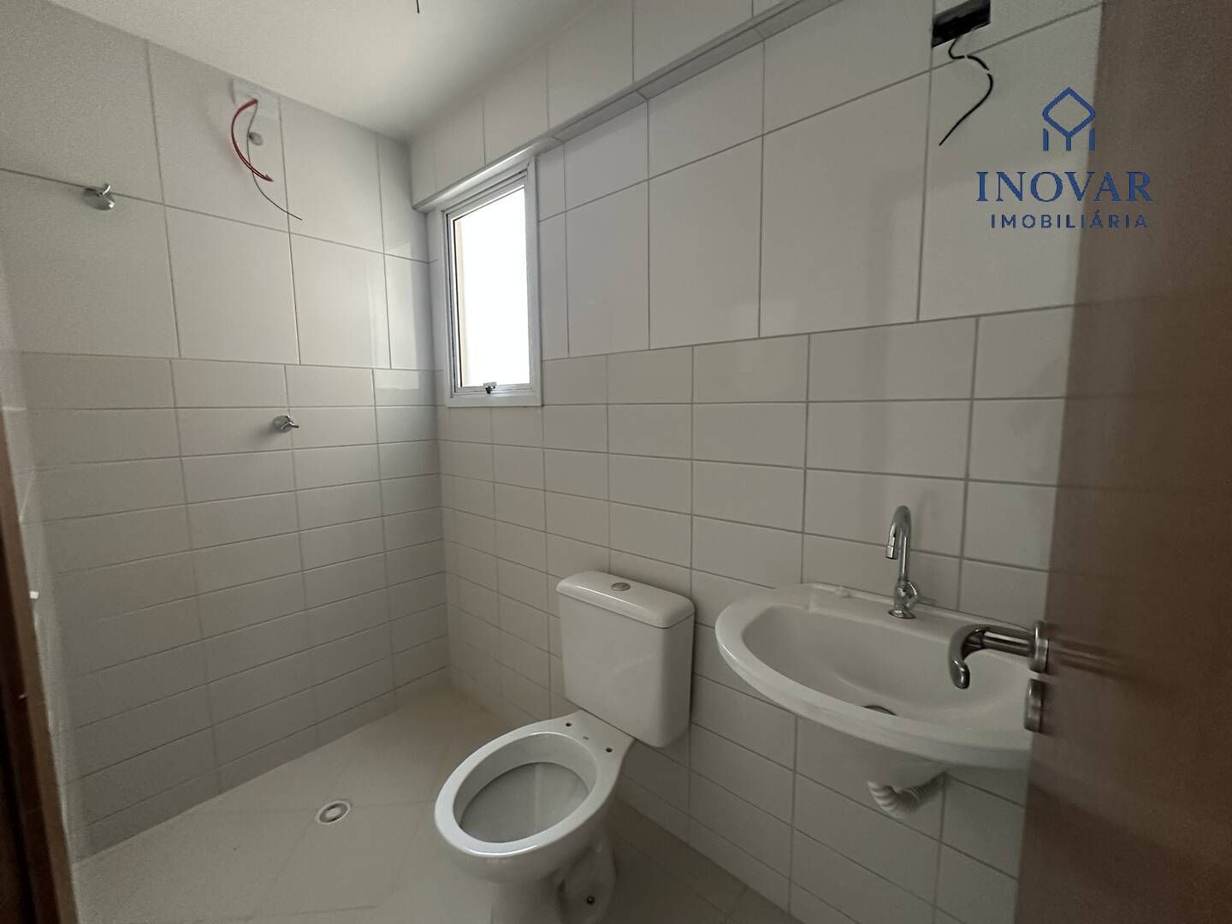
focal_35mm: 14
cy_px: 462
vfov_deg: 85.7
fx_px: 498
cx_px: 616
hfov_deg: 102.1
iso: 640
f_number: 2.2
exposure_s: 1/60
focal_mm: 2.22
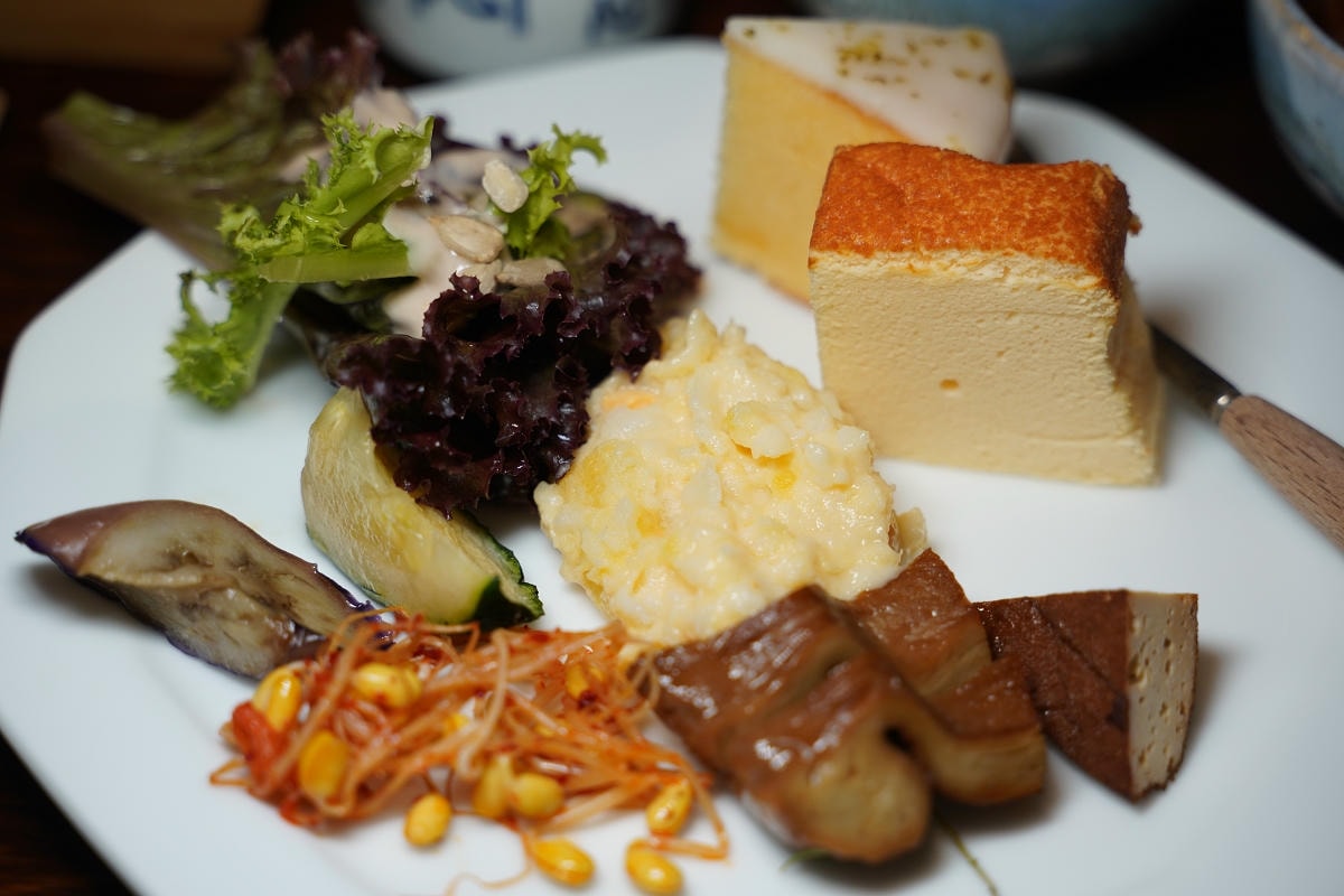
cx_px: 672
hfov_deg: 27.0
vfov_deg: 18.2
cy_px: 448
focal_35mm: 75
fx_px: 2800
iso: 125
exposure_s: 1/80
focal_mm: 75
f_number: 4
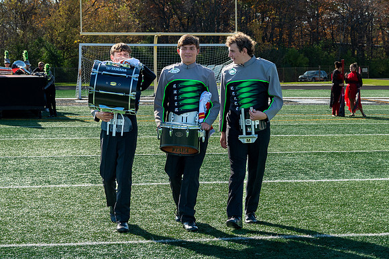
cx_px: 248
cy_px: 109
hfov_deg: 20.3
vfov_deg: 13.6
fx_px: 1085
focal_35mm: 100
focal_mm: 70
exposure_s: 1/640
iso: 400
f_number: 9
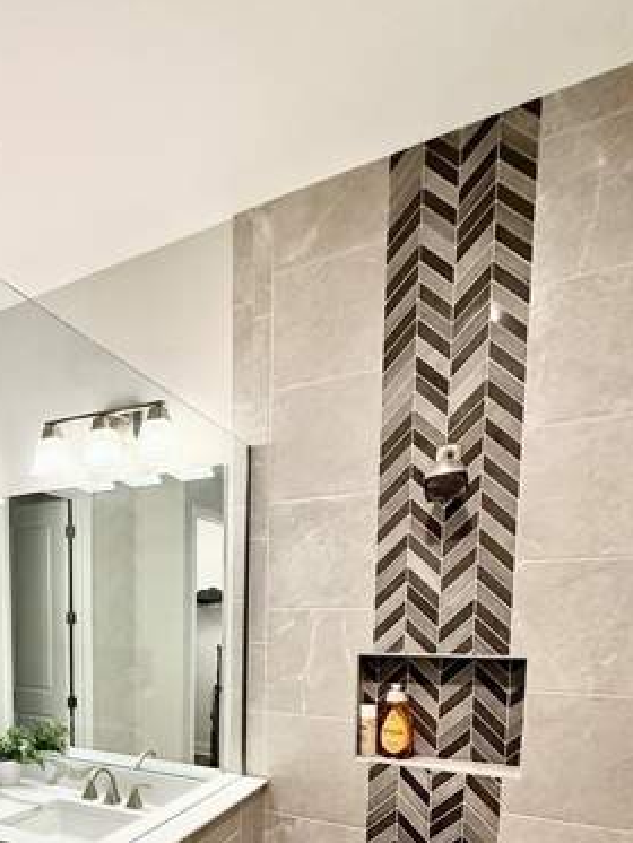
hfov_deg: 54.4
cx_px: 165
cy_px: 680
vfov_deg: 64.9
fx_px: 585
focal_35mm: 24
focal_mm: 2.22
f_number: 2.2
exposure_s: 1/120
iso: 200
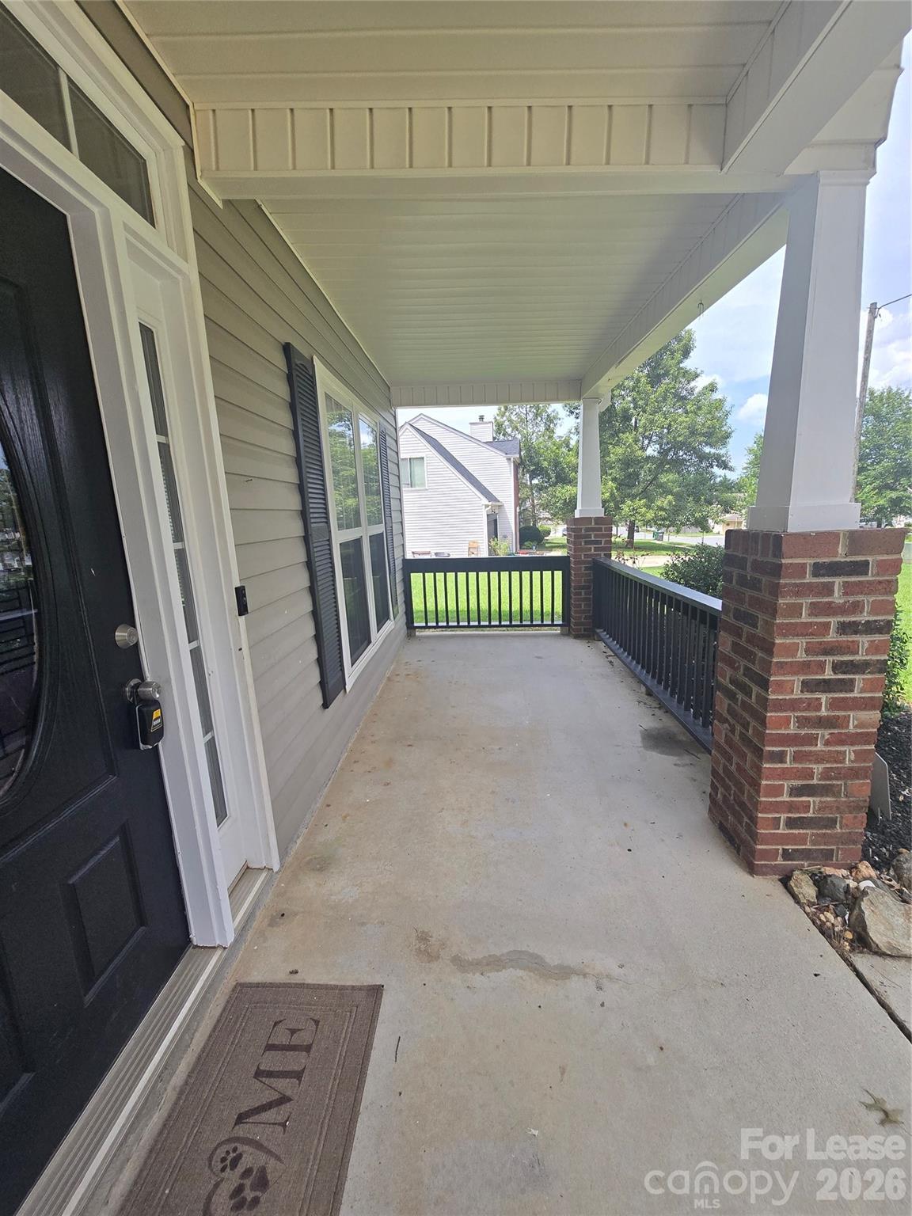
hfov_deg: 89.9
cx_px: 456
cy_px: 608
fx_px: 457
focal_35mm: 13
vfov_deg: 106.2
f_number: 2.2
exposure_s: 1/2000
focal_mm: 2.2
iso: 100
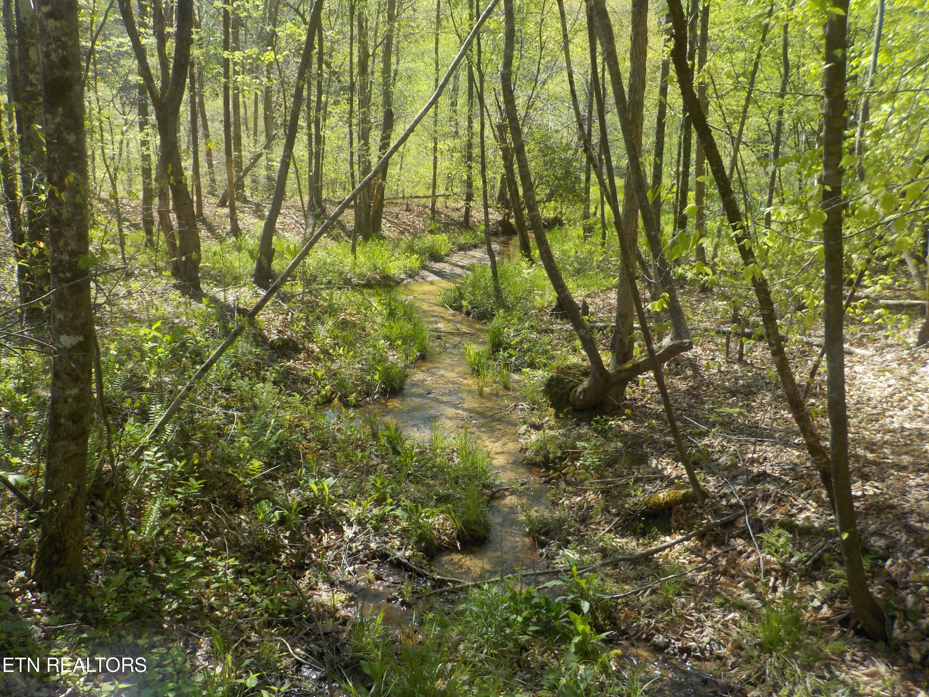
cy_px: 348
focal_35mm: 30
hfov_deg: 60.0
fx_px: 805
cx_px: 464
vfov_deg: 46.8
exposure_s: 1/400
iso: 125
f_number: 3.3
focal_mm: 4.1
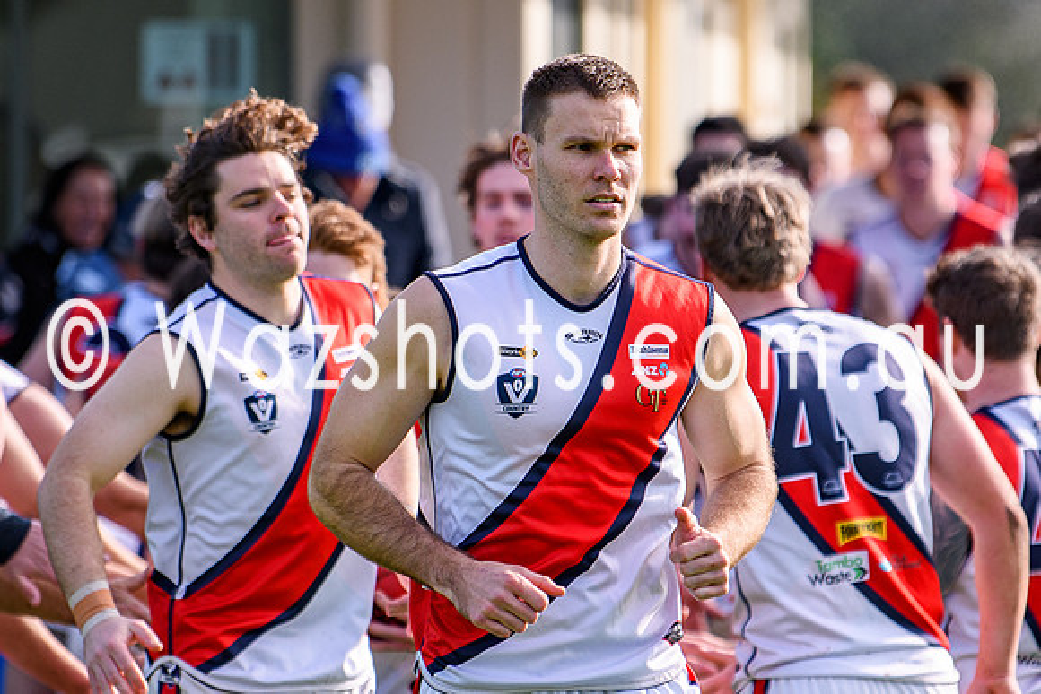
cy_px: 439
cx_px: 618
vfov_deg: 2.5
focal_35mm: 540
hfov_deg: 3.8
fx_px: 15610
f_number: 2.8
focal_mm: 185
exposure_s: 1/1250
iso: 100
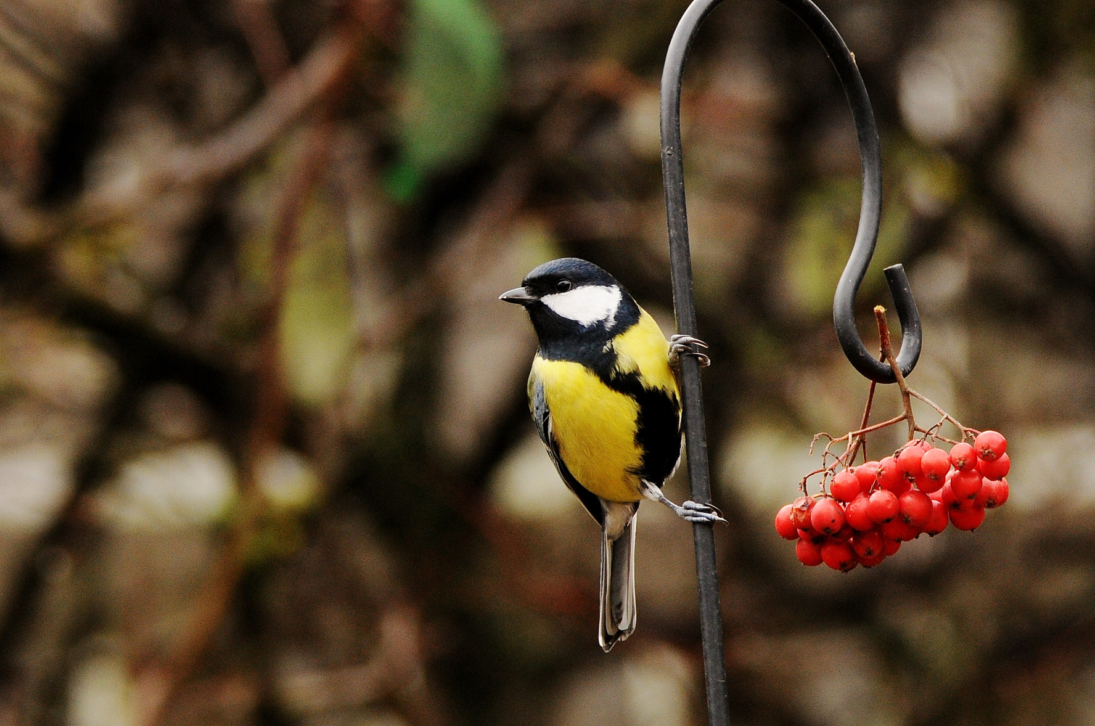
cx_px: 631
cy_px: 327
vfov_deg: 2.6
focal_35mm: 519
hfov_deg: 4.0
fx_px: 15760
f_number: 5.6
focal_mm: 300
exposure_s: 1/125
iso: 500
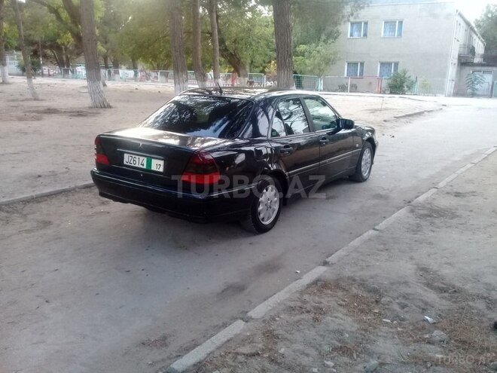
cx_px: 248
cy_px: 186
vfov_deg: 45.4
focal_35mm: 31
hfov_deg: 58.4
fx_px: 445
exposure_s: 1/100
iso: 125
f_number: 2.2
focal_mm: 3.3
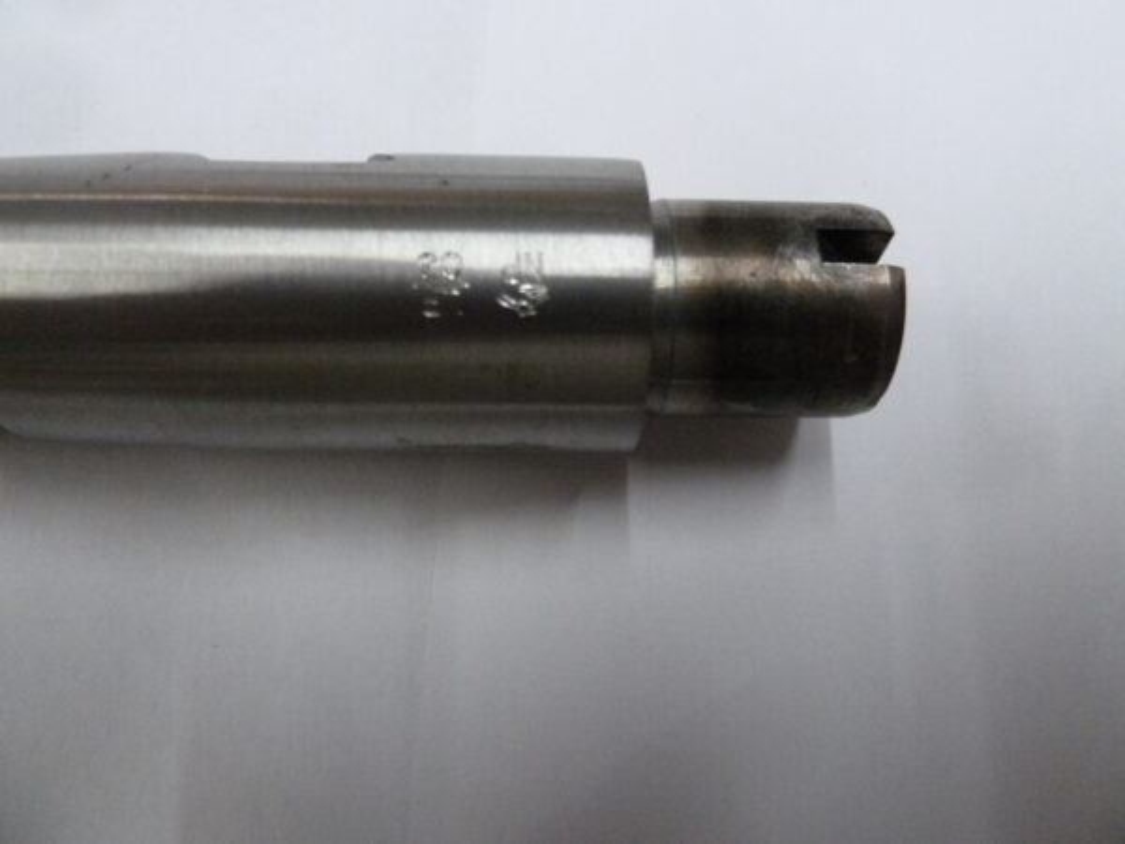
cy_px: 422
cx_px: 562
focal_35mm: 25
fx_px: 812
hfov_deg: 69.4
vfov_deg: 54.9
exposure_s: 1/60
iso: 800
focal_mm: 4.1
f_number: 3.3
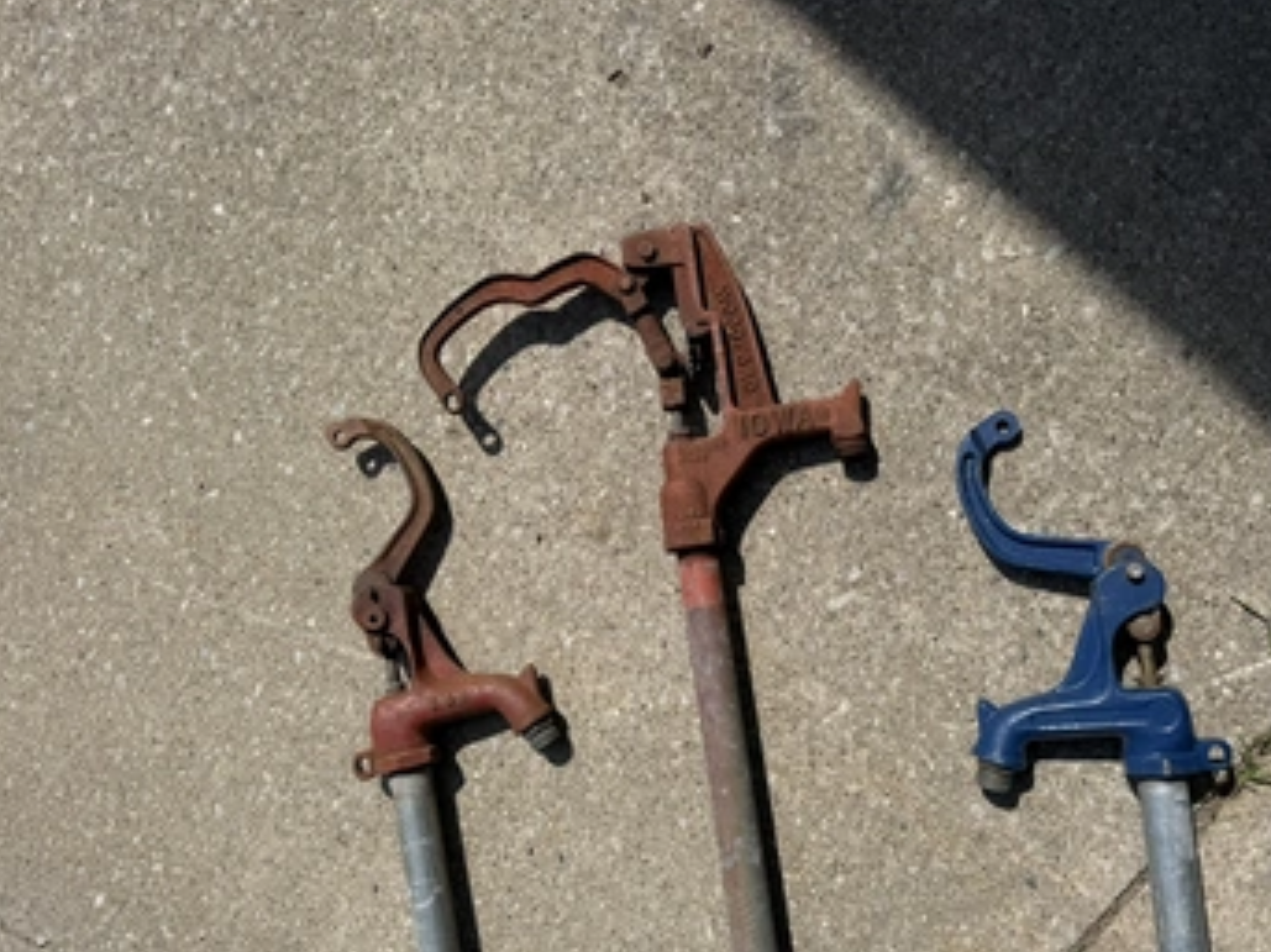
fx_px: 1028
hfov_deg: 63.4
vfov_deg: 49.6
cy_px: 533
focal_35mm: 28
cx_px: 660
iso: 80
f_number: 1.78
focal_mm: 6.76
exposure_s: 1/8130
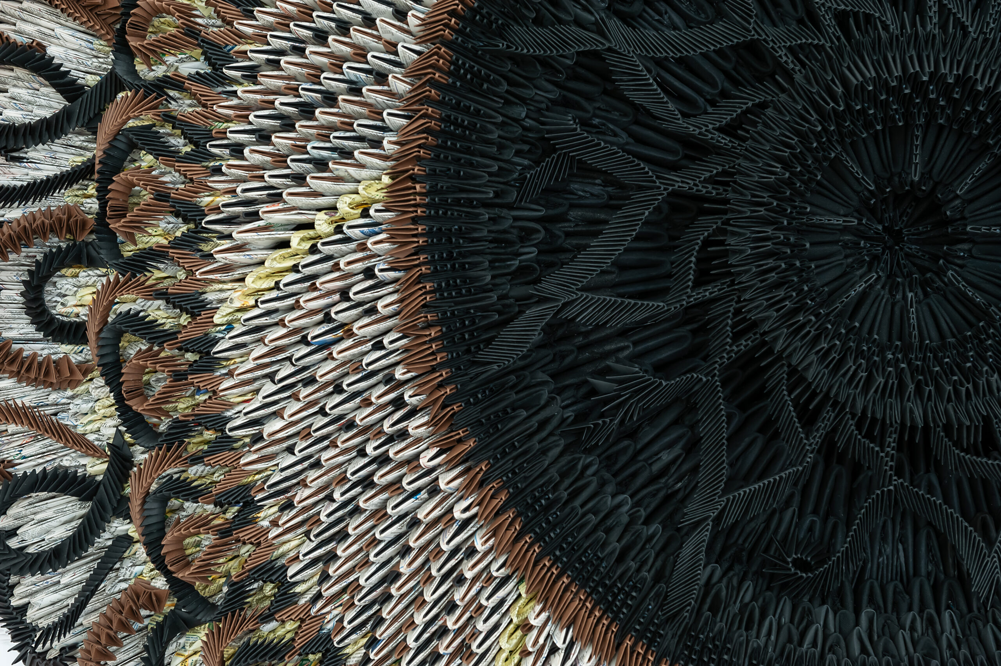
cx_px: 500
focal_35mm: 58
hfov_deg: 34.5
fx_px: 1612
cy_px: 333
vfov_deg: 23.3
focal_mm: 58
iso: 400
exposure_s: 1/125
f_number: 8
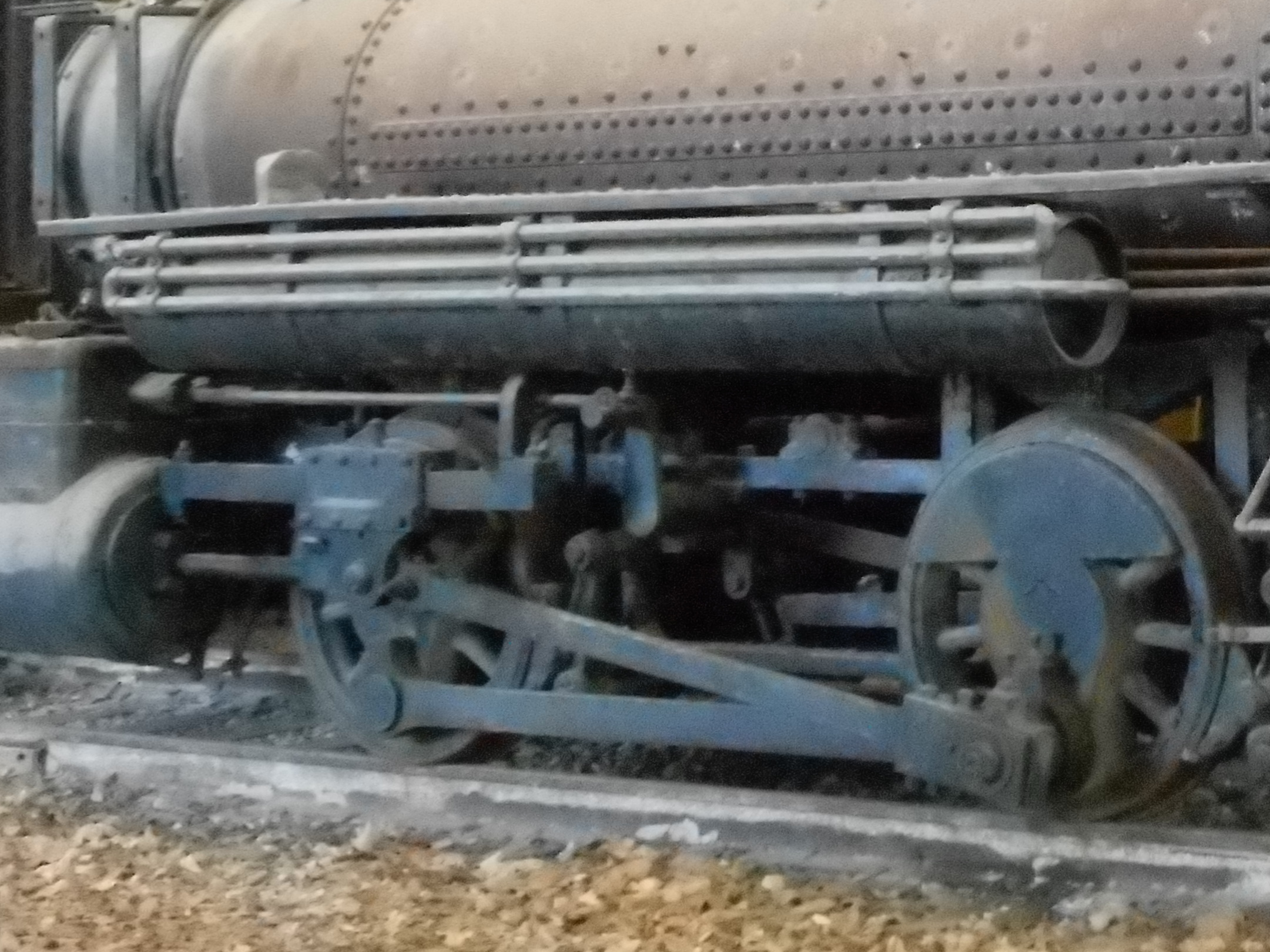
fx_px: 3411
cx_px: 1316
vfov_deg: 15.6
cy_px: 45
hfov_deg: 20.3
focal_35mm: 93
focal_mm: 6.9
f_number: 4.5
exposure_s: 1/30
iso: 1400
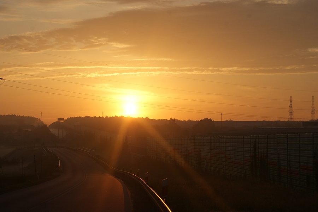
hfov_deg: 19.4
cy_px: 106
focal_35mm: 105
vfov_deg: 13.1
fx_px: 928
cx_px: 159
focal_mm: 70
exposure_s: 1/160
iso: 100
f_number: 11
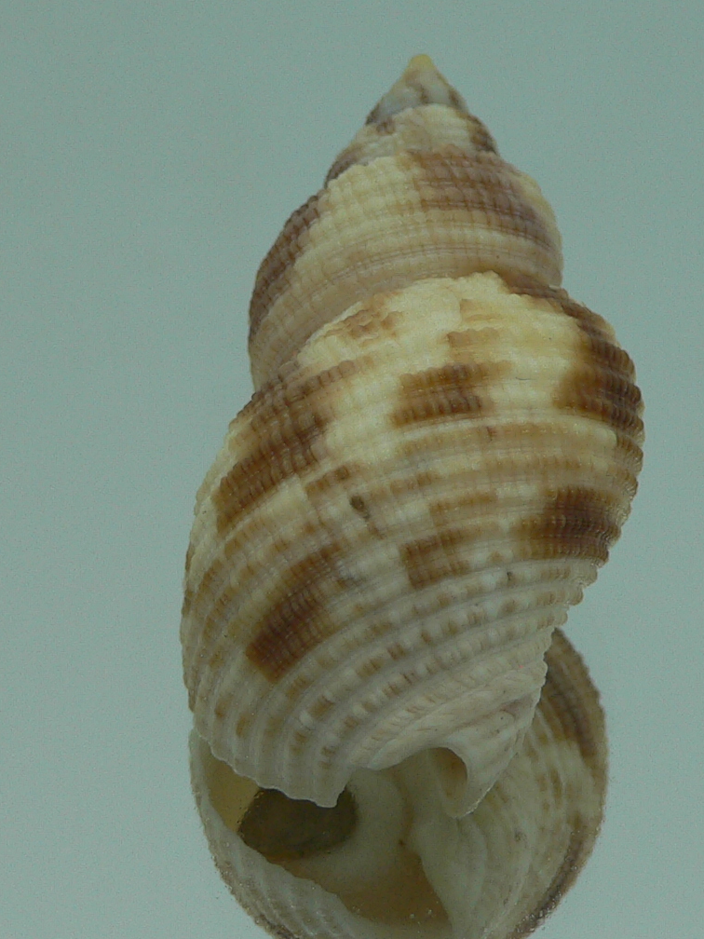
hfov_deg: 21.0
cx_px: 416
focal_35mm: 70
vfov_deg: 27.8
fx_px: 1898
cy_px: 528
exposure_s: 1/60
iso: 80
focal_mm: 4.6
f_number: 2.8
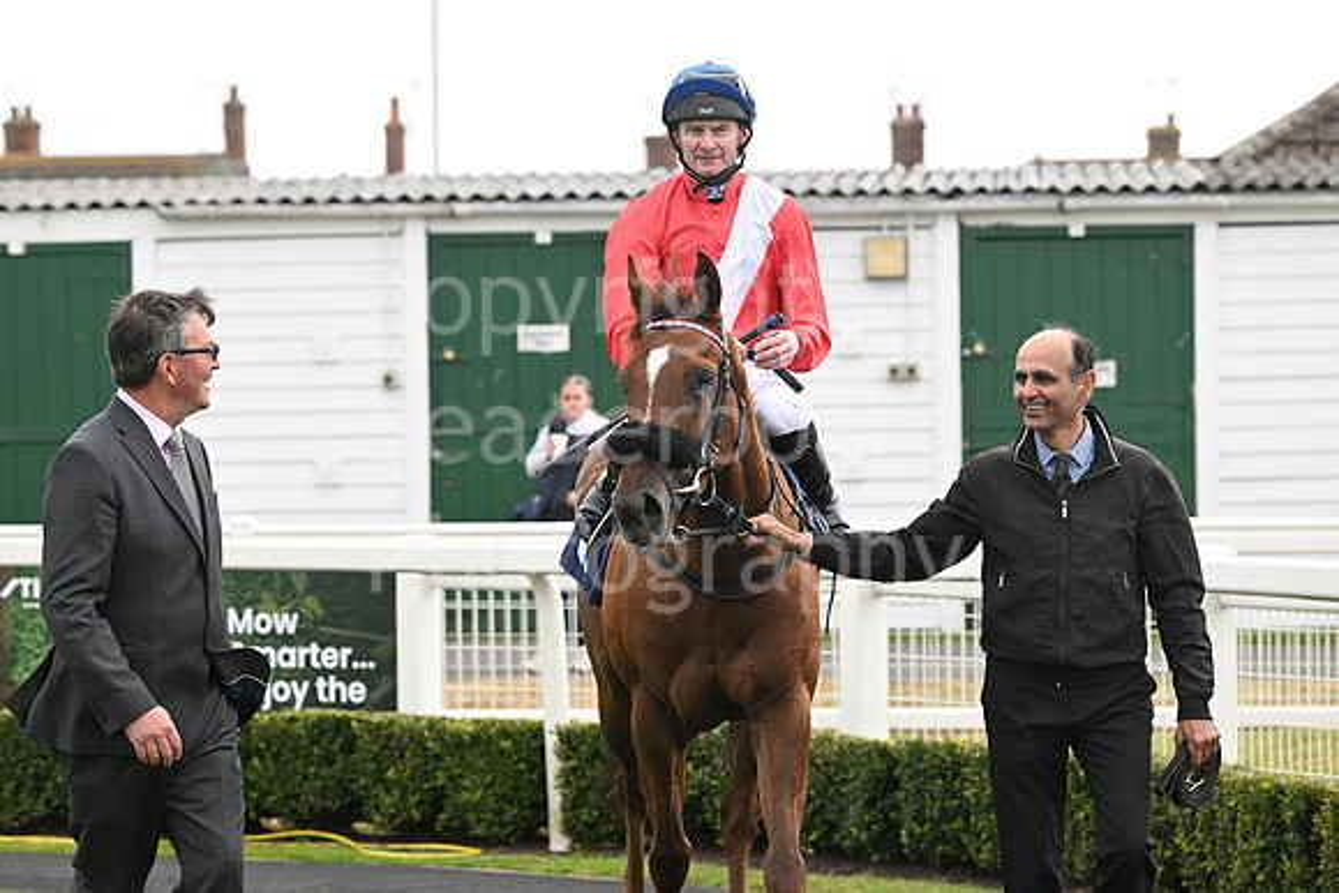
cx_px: 670
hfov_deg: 13.2
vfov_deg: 8.9
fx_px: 5766
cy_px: 446
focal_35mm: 155
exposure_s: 1/640
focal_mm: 155
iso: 400
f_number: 6.3
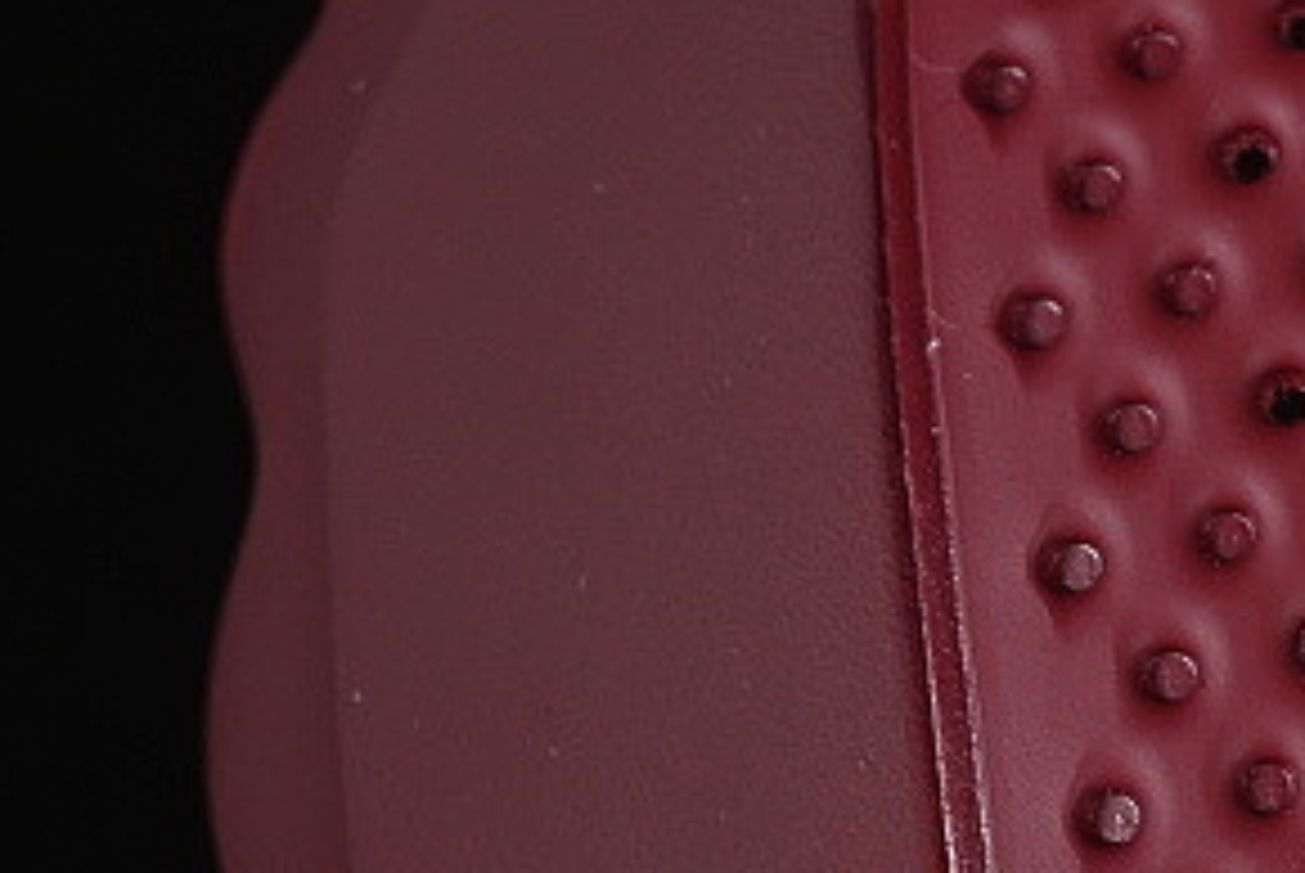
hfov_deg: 7.3
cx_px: 1508
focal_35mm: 279
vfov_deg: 4.9
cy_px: 297
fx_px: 10124
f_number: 7.1
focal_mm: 50
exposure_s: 1/60
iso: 160
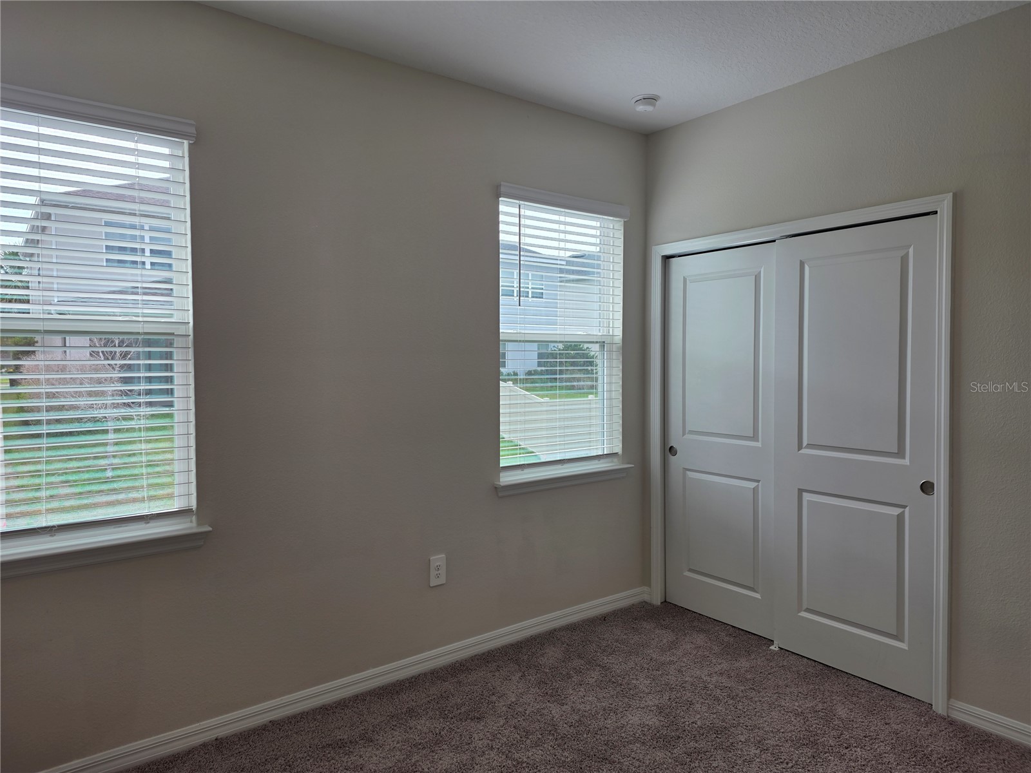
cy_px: 386
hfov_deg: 73.9
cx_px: 516
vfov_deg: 58.9
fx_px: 685
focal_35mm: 23
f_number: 1.7
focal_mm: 6.3
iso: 12
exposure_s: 1/120
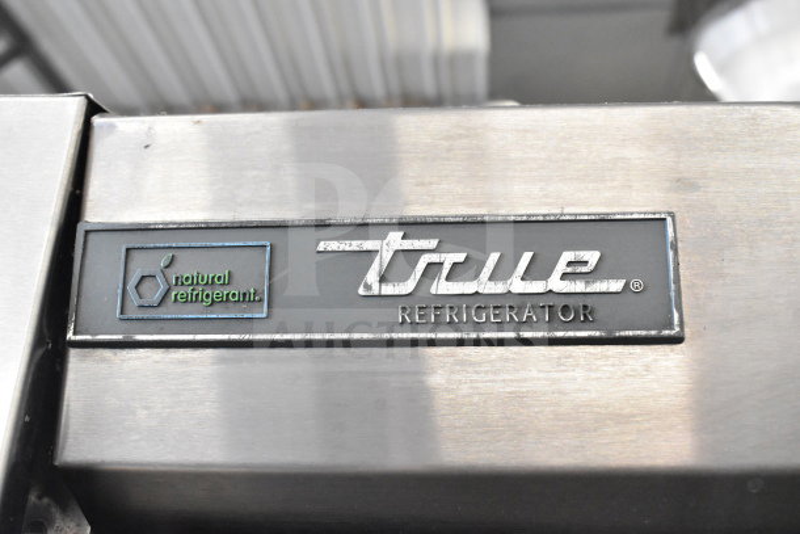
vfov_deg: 34.2
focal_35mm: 39
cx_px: 400
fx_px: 867
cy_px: 267
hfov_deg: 49.5
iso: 6400
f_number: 8
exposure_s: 1/250
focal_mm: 26
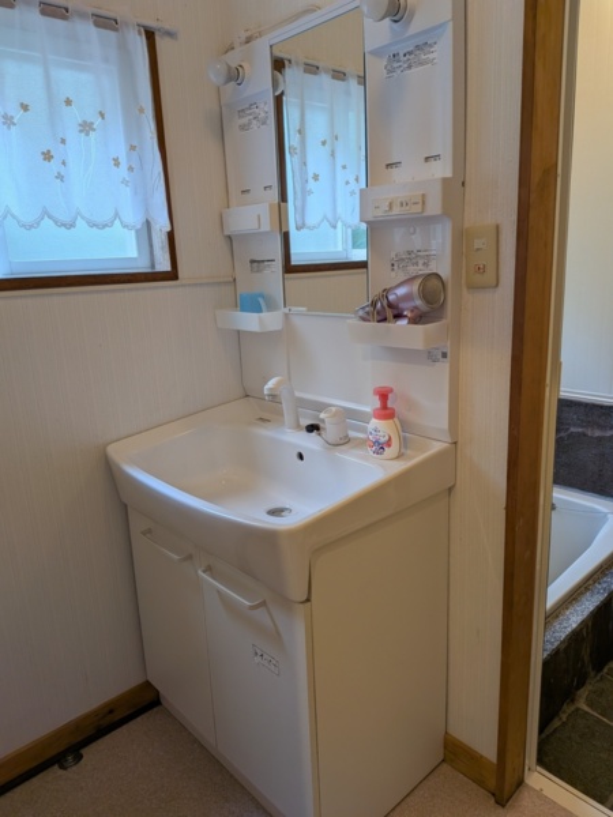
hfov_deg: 56.8
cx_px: 306
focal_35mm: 24
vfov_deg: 71.6
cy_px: 408
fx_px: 567
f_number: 1.7
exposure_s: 1/60
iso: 71
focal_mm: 4.53
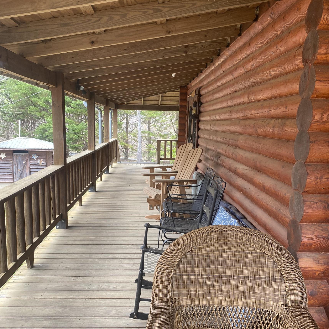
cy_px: 184
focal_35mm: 31
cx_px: 163
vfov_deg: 52.4
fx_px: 333
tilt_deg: -9.0
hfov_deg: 52.5
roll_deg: +0.1
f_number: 1.8
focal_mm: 4.25
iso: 64
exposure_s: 1/121
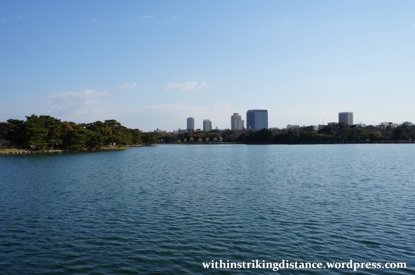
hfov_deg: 62.0
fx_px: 345
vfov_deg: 43.5
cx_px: 208
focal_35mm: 30
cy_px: 138
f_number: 13
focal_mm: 20
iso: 200
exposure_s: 1/320
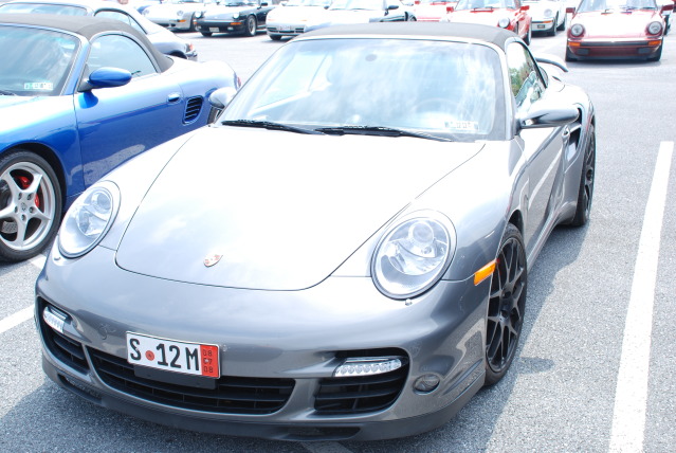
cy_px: 226
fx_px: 874
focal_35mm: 46
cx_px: 338
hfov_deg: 42.3
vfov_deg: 29.0
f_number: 9
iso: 100
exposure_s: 1/60
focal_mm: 31
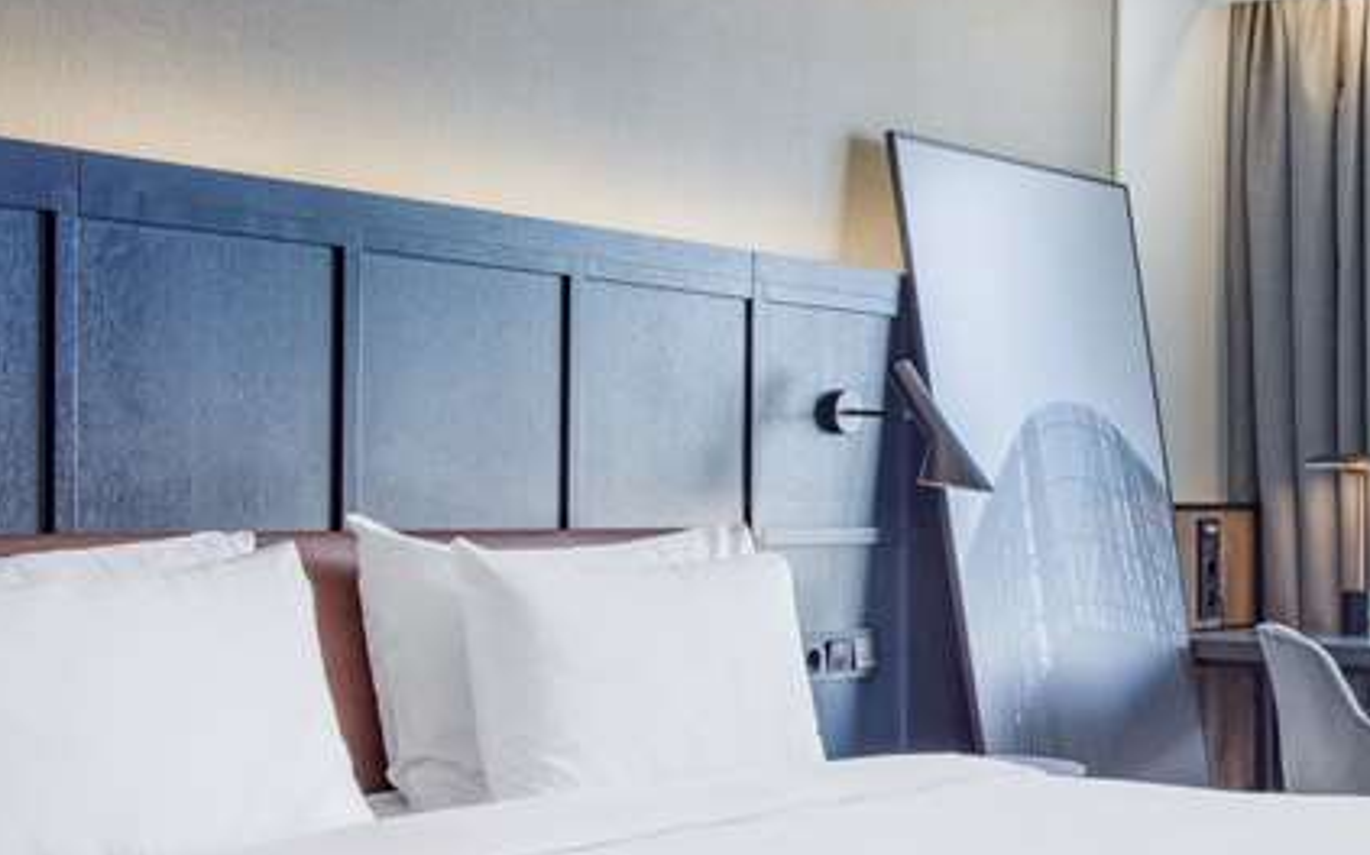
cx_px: 1435
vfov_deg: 21.9
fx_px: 2202
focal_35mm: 59
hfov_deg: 31.4
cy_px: 528
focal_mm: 35
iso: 100
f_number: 8
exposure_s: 1/3.33
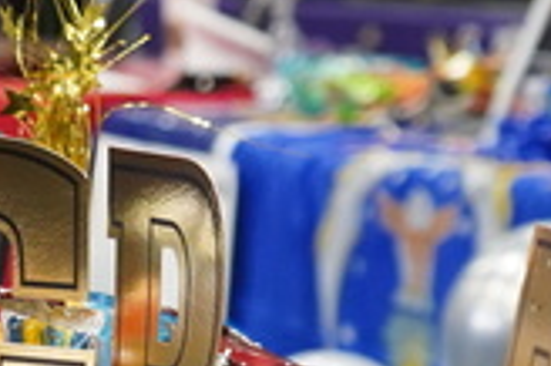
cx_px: -333
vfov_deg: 3.5
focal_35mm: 393
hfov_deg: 5.2
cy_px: 344
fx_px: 6009
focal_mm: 63
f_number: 4
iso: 3200
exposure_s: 1/160
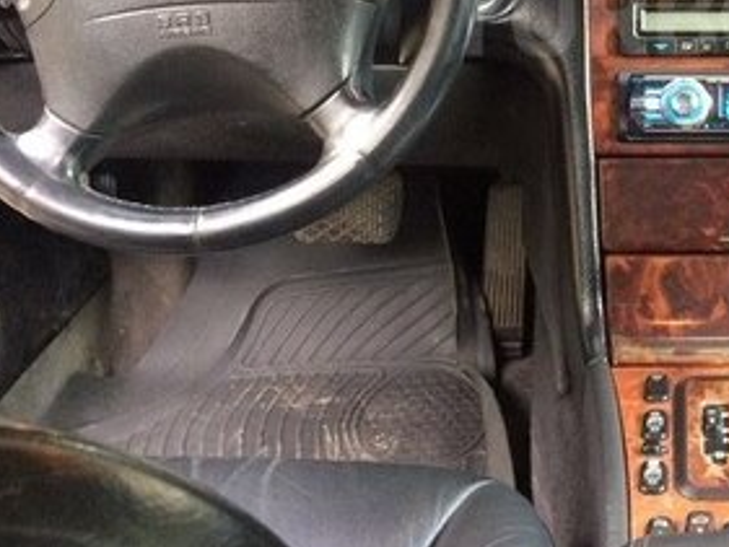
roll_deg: +2.0
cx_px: 711
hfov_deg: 27.1
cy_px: 17
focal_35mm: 68
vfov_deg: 21.0
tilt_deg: -27.3
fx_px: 1433
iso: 200
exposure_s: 1/33
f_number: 2.2
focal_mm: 4.15
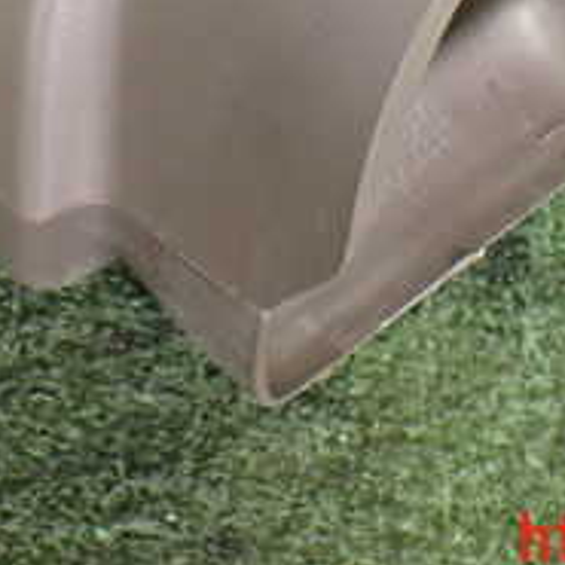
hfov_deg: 20.2
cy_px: -107
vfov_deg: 19.1
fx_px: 1588
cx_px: 293
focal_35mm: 86
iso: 800
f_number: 2.3
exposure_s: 1/100
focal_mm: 5.4
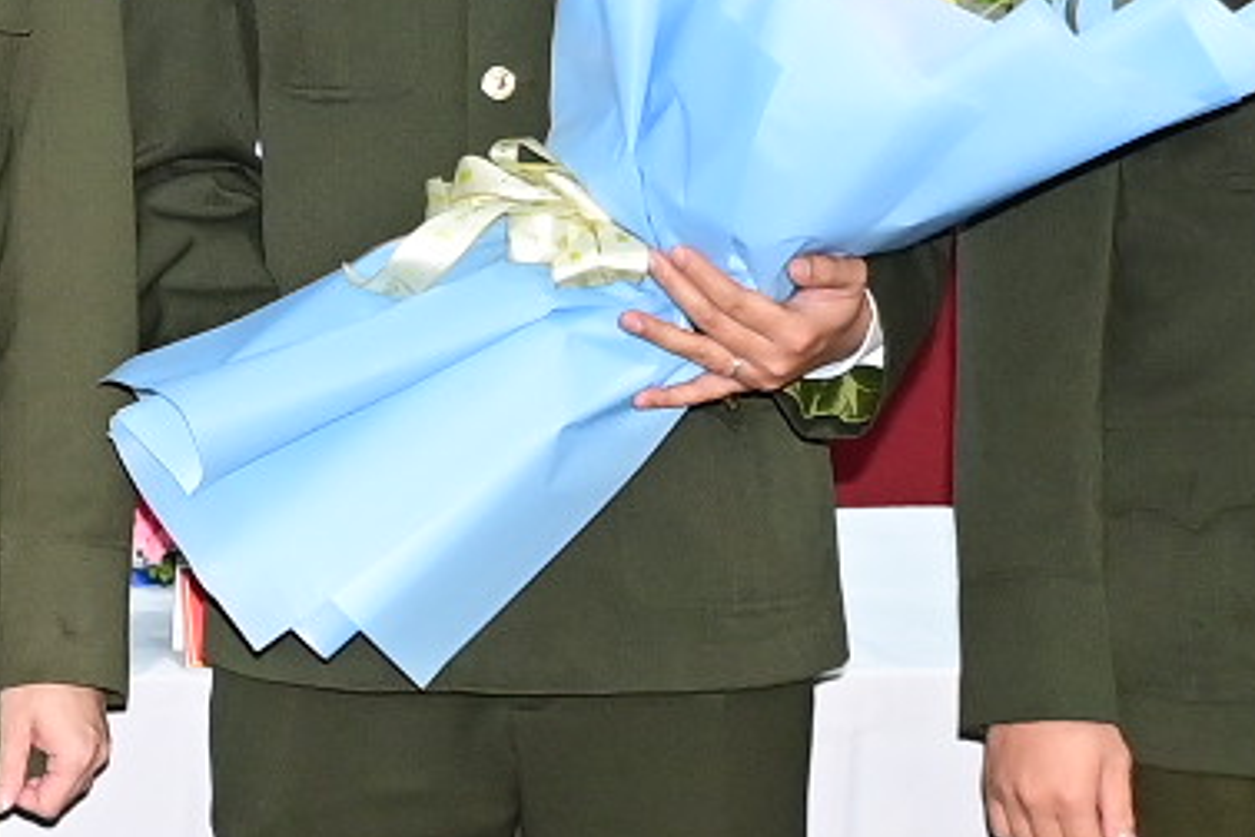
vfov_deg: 7.7
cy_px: 30
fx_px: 6170
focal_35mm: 177
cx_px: -369
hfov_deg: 11.3
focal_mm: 23
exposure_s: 1/200
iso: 1250
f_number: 3.8
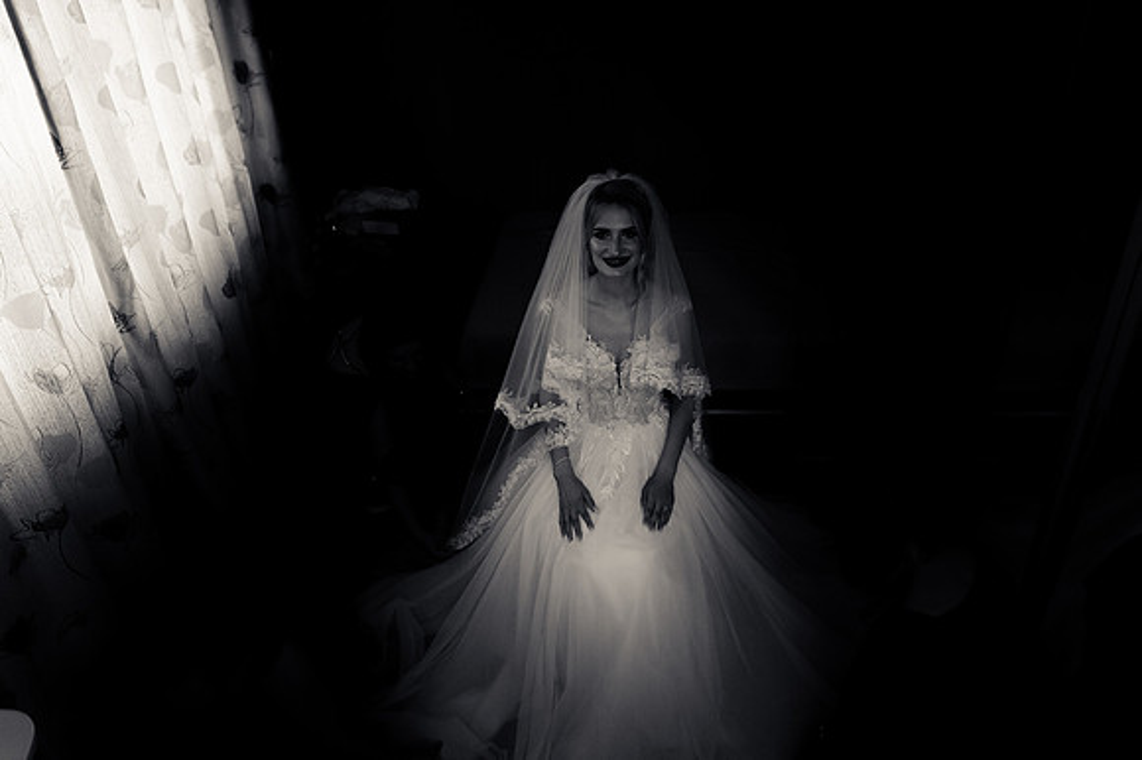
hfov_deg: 68.5
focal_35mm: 26
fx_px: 837
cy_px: 342
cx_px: 628
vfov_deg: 48.8
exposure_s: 1/125
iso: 250
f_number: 3.2
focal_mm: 24
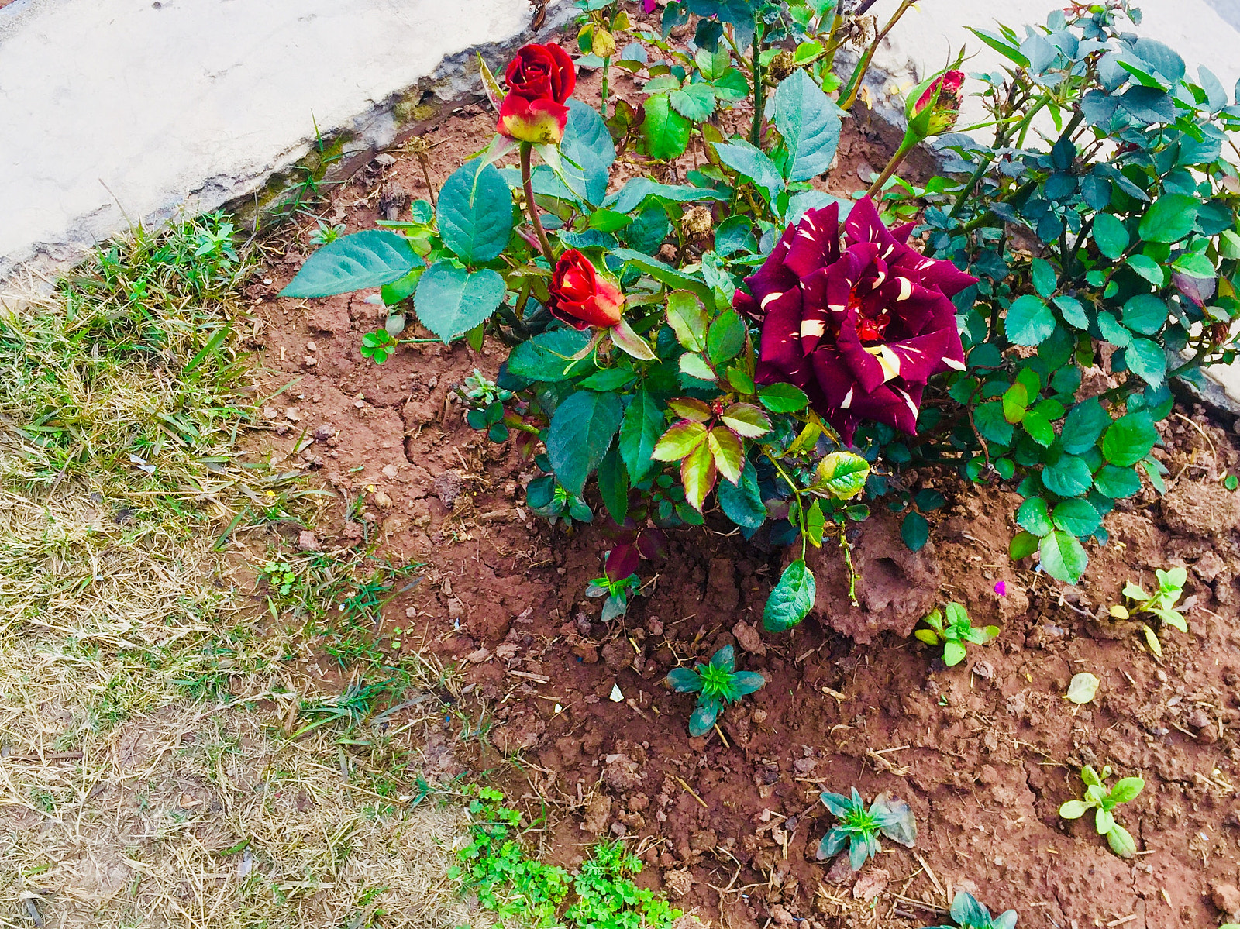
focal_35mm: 29
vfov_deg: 48.2
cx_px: 620
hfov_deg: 61.7
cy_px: 464
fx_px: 1039
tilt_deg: -68.3
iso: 32
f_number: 2.2
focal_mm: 4.15
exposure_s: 1/618
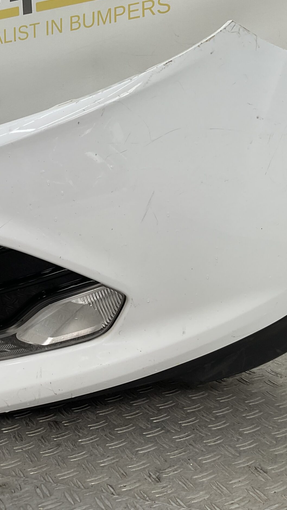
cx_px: 43
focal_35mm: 43
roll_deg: +4.7
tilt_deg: -15.6
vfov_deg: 47.4
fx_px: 582
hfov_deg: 27.0
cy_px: 254
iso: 16
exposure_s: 1/154
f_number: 1.8
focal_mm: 3
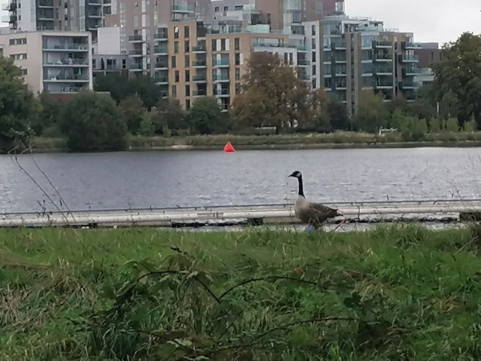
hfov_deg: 12.7
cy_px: 180
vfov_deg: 9.6
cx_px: 240
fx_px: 2154
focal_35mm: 155
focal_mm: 5.3
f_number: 1.8
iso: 50
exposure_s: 1/219
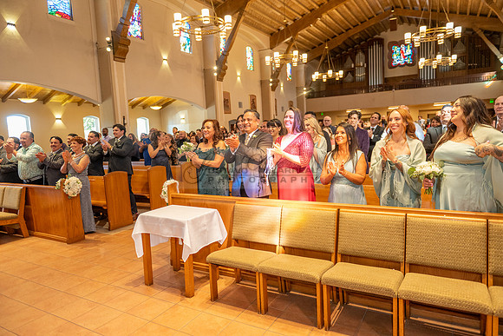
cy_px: 168
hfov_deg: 73.7
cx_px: 252
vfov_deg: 53.2
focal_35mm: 24
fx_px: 335
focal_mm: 24
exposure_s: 1/160
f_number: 2.8
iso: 1600
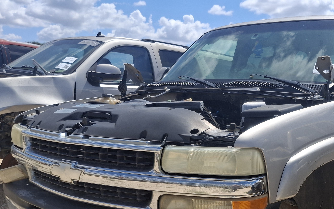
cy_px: 162
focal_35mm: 42
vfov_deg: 29.9
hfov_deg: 45.6
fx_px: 382
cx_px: 249
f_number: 1.8
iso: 32
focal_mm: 4.69
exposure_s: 1/3145
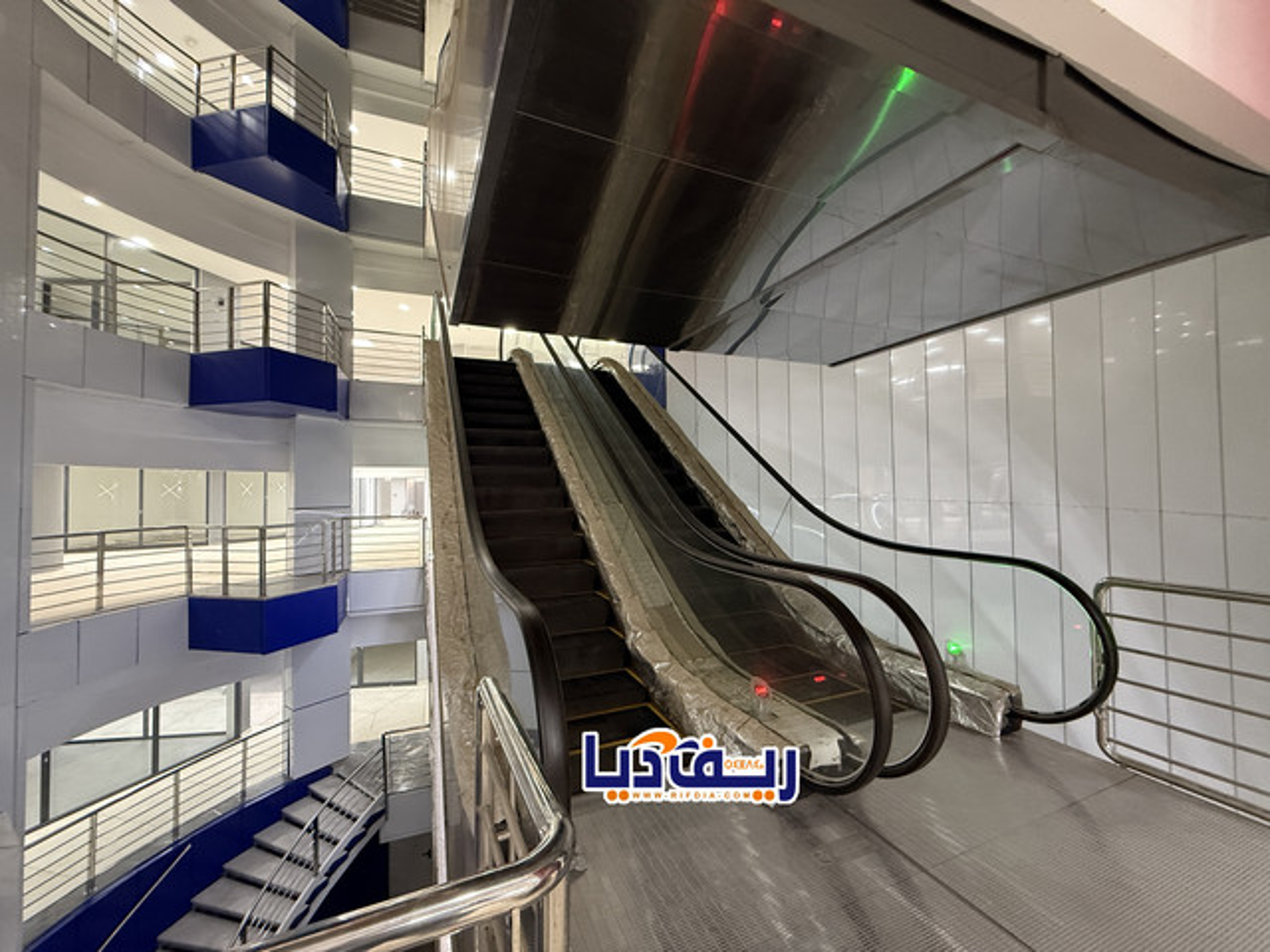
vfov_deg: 85.7
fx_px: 514
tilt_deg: +2.4
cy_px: 476
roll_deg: +0.6
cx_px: 635
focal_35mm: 14
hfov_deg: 102.1
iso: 640
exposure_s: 1/50
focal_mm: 2.22
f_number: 2.2
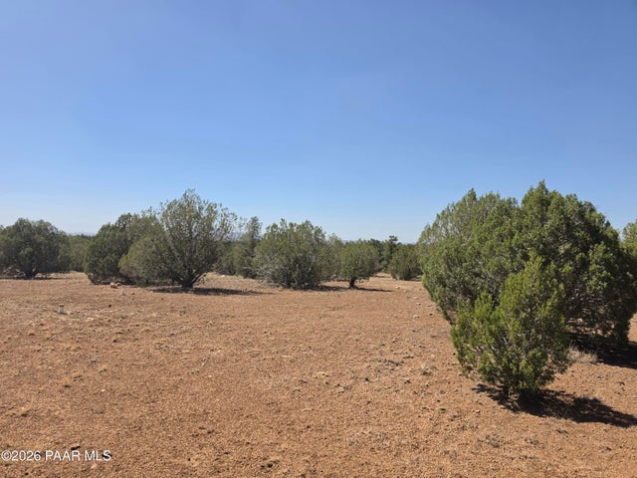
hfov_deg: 73.9
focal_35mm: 23
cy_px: 239
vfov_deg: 58.9
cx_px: 318
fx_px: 423
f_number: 1.4
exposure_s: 1/7622
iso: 64
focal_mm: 6.5
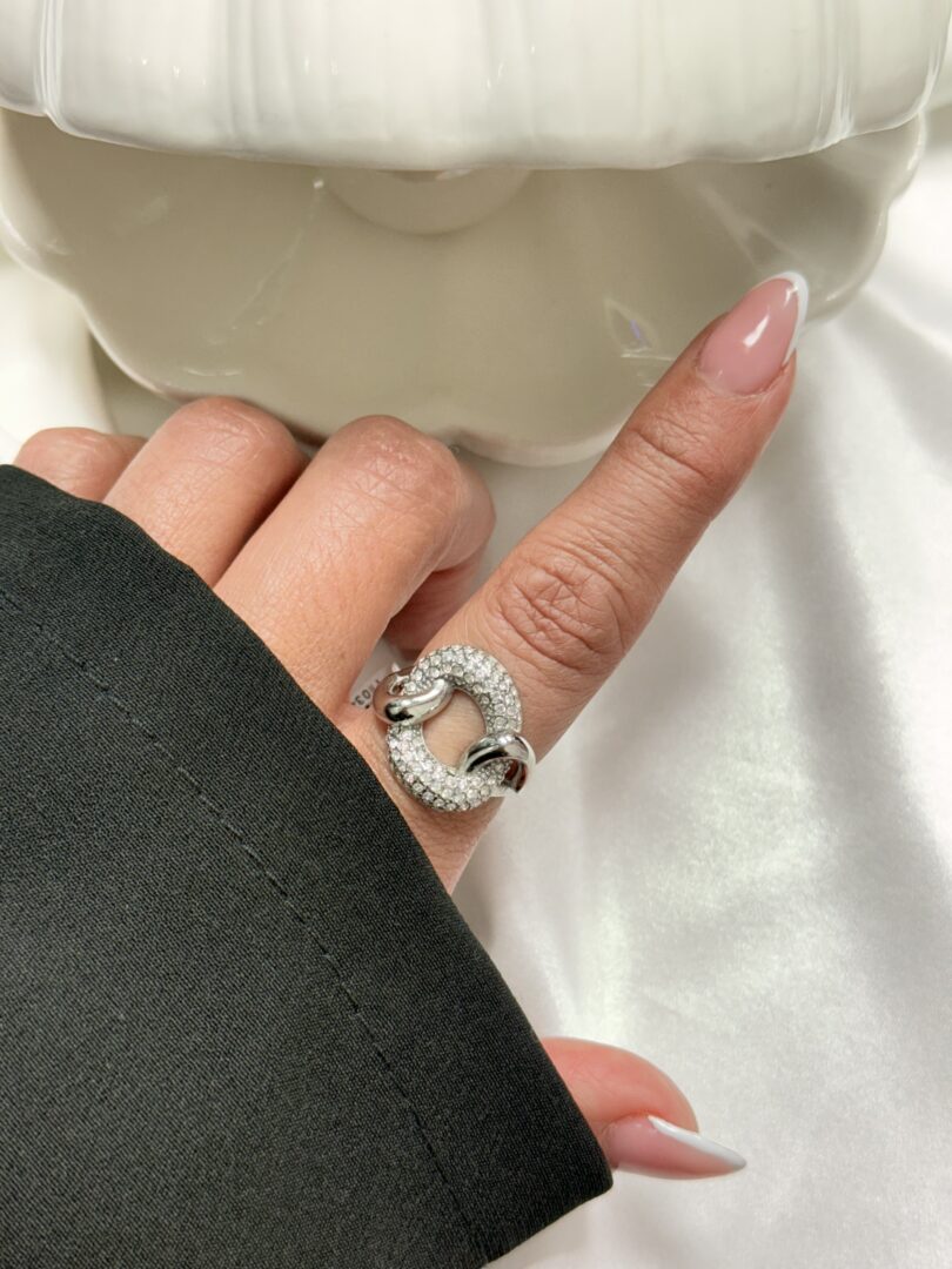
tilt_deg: -71.2
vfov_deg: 39.7
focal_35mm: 48
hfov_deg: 30.3
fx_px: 1760
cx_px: 476
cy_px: 634
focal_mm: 6.76
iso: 80
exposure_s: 1/50
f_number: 1.78
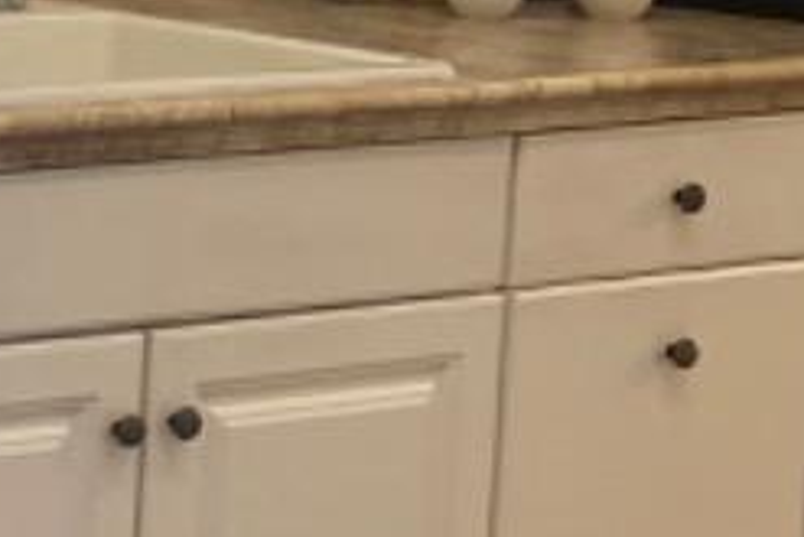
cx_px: -1048
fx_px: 3665
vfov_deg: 8.3
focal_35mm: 164
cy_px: 5
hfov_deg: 10.9
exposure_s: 1/60
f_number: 1.8
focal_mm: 4.25
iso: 64
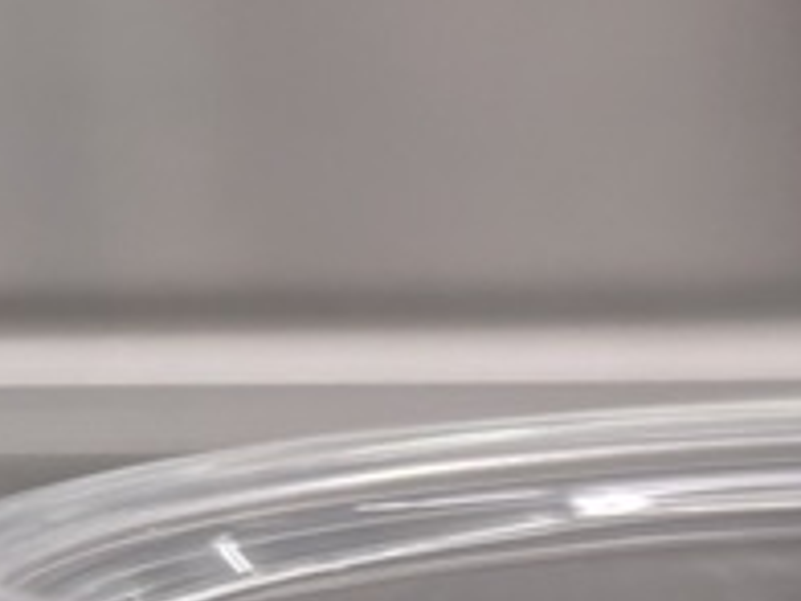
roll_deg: -0.6
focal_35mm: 136
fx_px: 3147
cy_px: 1239
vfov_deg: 10.0
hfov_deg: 12.0
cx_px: 1855
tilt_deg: -21.2
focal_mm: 5.96
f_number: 1.6
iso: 125
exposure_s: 1/120
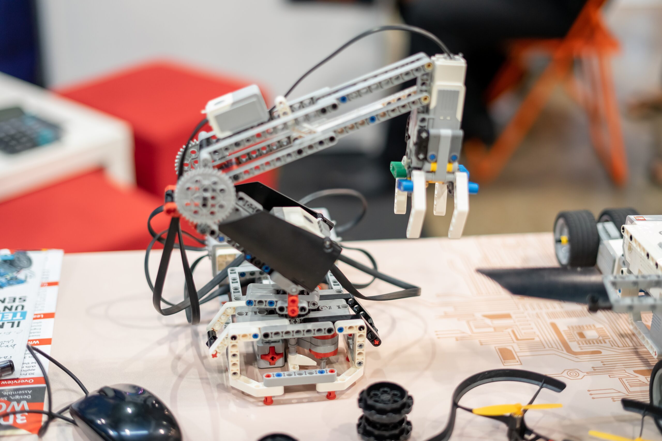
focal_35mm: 50
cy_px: 220
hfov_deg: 39.6
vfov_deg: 27.0
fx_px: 919
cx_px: 331
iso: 1250
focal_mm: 50
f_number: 2
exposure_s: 1/125
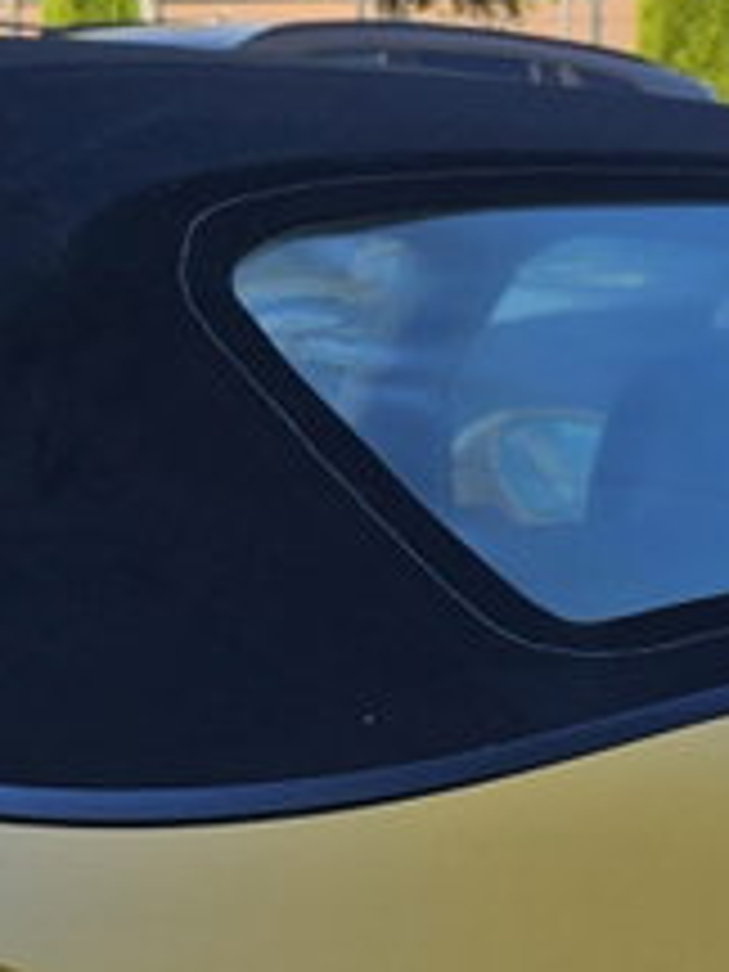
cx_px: 788
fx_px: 3061
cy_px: 1300
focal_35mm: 109
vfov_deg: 16.9
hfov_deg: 13.3
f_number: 1.8
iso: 25
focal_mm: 5.4
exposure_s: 1/934
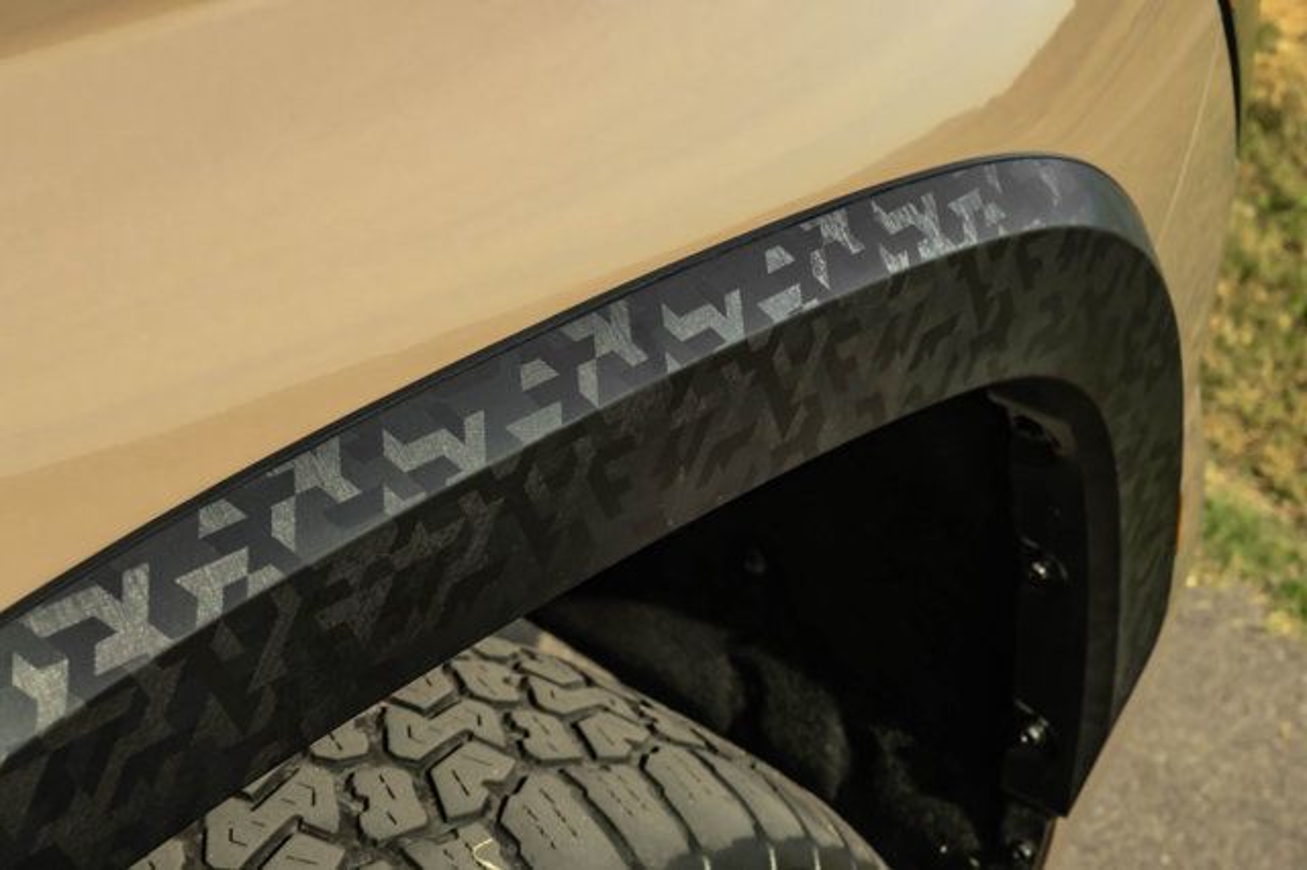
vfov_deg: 18.2
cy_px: 435
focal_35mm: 75
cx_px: 654
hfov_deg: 27.0
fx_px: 2721
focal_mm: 50
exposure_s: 1/640
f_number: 10
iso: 800
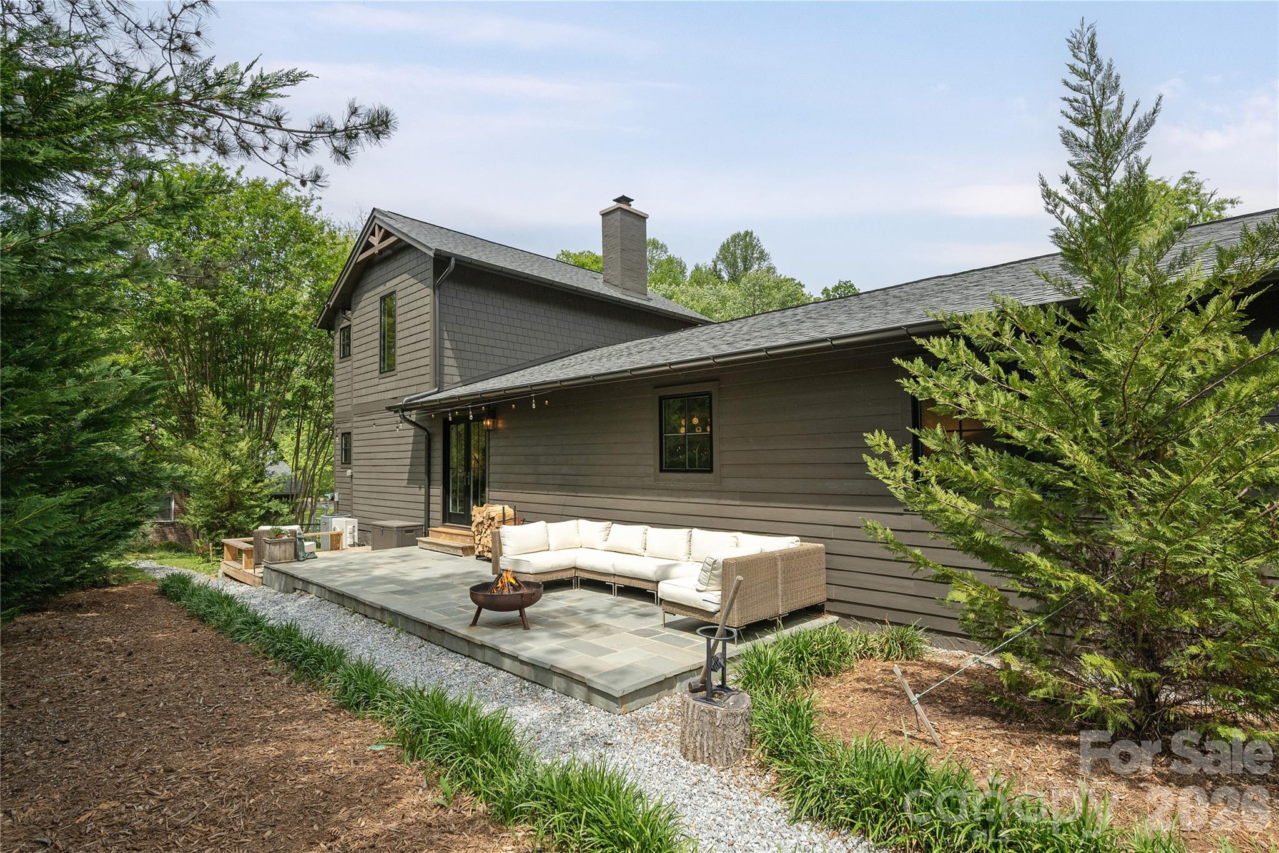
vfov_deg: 68.9
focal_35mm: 18
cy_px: 426
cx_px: 640
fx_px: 622
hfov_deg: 91.6
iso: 250
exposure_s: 1/1250
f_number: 7.1
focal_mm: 17.5
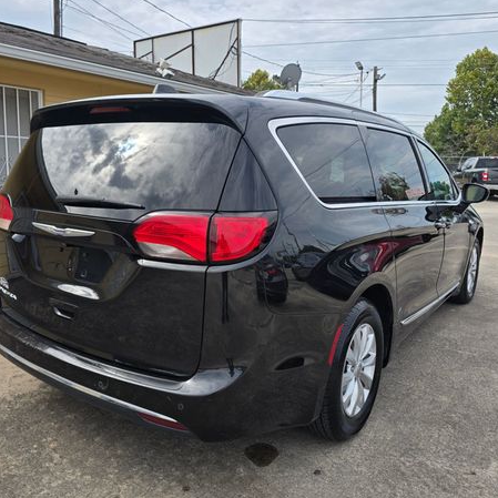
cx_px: 226
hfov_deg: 55.5
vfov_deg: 55.6
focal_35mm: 29
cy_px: 235
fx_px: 472
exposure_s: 1/577
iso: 12
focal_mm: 6.3
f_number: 1.7
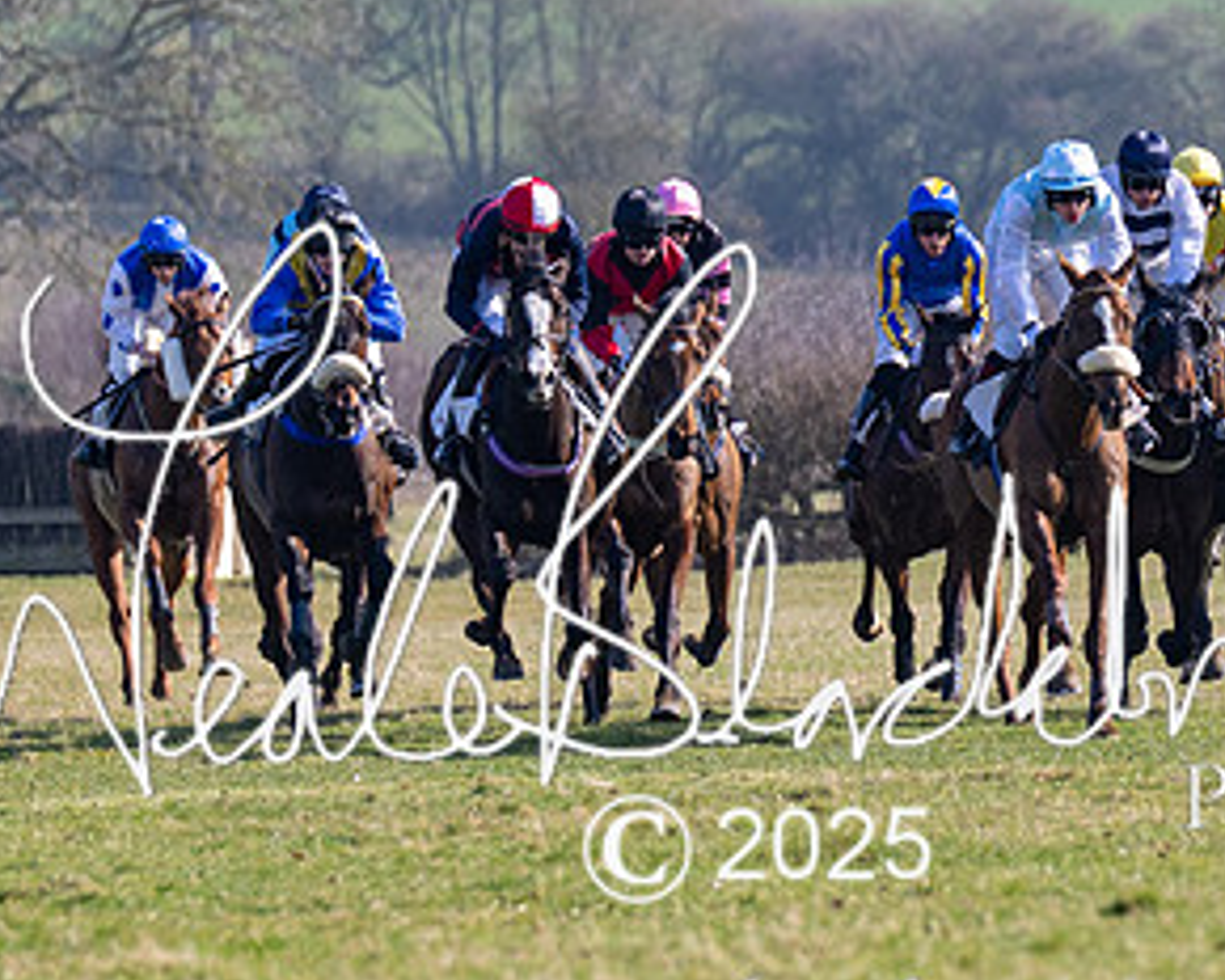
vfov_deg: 2.0
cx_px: 1201
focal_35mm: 767
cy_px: 334
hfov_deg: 2.5
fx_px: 27808
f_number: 4
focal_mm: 200
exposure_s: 1/1600
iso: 200
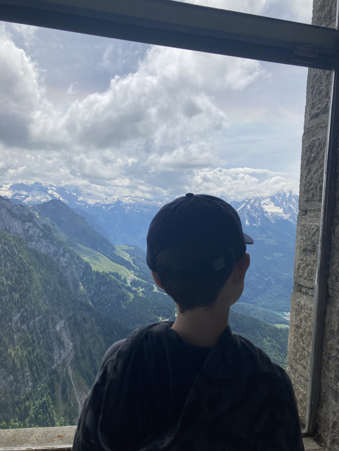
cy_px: 226
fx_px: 366
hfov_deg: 49.7
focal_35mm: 28
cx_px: 170
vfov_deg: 63.4
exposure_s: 1/3472
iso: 20
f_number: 1.8
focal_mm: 3.99
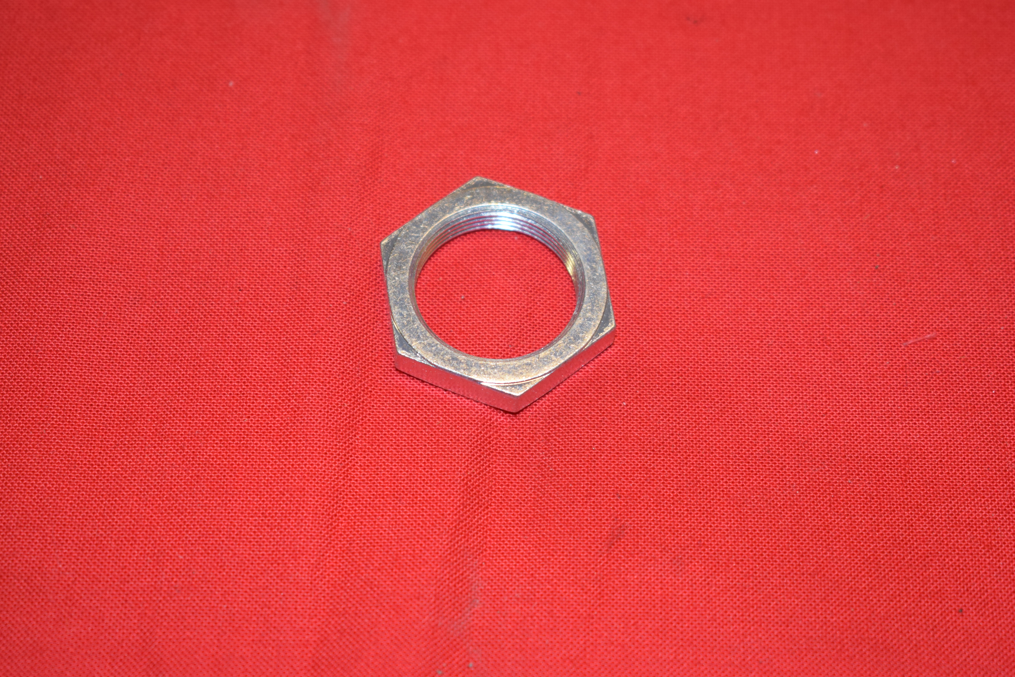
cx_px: 508
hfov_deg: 26.0
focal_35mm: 78
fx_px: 2200
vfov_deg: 17.5
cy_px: 338
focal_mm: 52
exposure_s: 1/80
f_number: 5.6
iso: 500
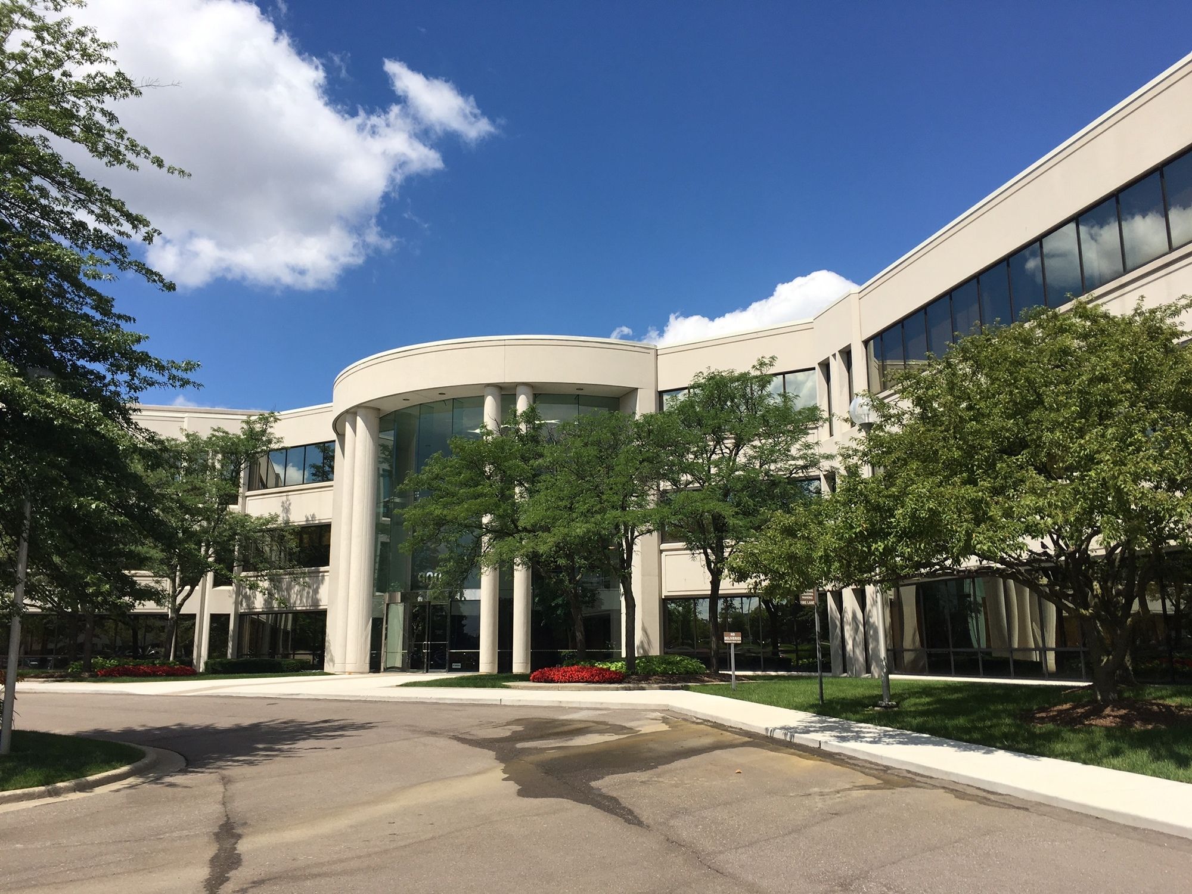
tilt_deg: +11.7
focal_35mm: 29
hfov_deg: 61.7
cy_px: 447
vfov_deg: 48.2
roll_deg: +1.1
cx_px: 596
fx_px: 999
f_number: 2.2
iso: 25
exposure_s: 1/2024
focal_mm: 4.15
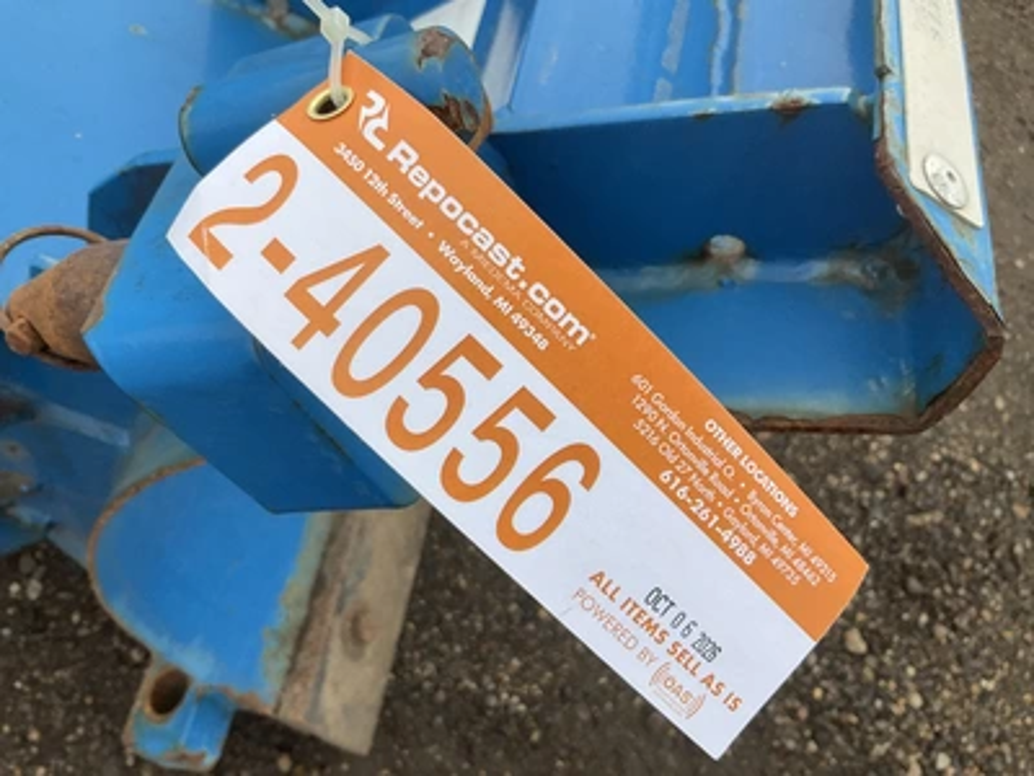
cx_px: 517
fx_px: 866
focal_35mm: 29
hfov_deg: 61.7
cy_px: 388
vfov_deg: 48.2
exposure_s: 1/454
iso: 25
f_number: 1.8
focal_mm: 3
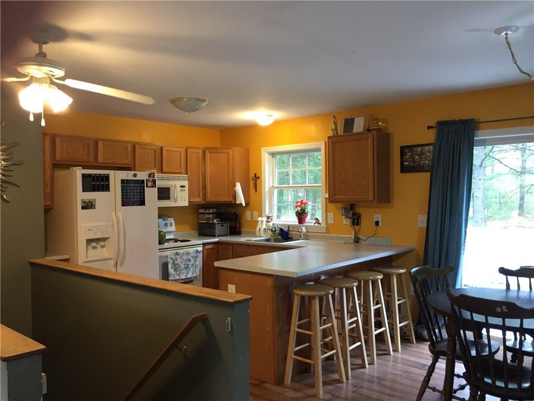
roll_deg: +0.0
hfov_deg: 61.7
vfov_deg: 48.2
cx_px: 267
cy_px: 200
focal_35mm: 29
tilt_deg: -1.0
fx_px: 447
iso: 125
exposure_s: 1/30
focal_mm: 4.15
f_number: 2.2
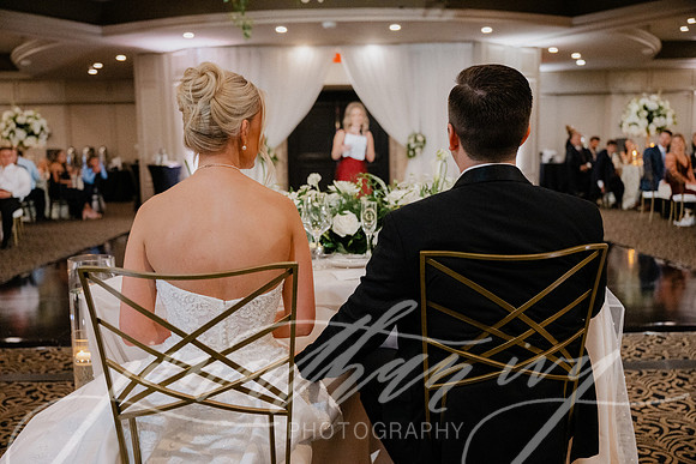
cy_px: 232
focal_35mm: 34
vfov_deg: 38.9
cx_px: 348
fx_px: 657
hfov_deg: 55.8
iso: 3200
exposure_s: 1/160
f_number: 2.8
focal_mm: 34
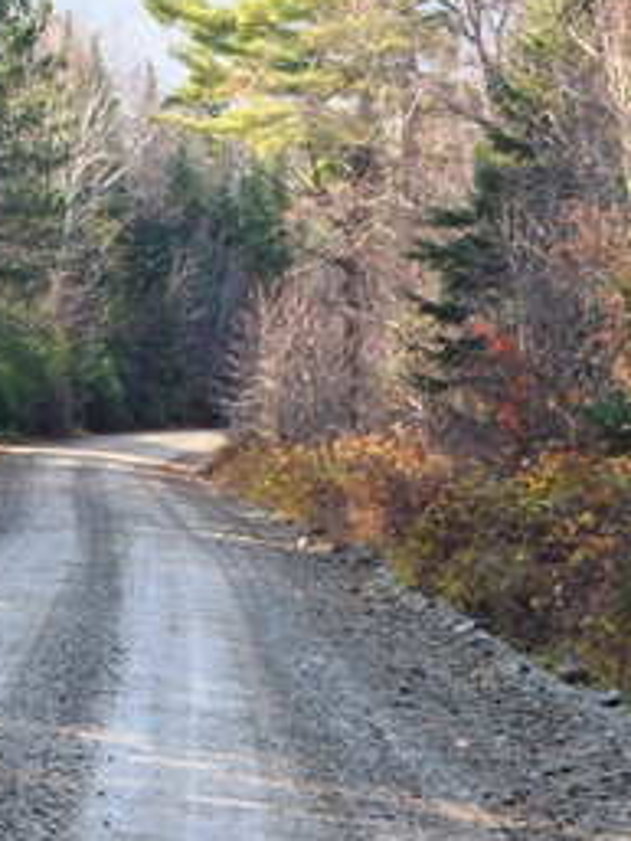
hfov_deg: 6.7
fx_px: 5358
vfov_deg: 9.0
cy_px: 335
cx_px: -83
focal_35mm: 221
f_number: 6.3
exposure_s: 1/160
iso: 100
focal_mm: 45
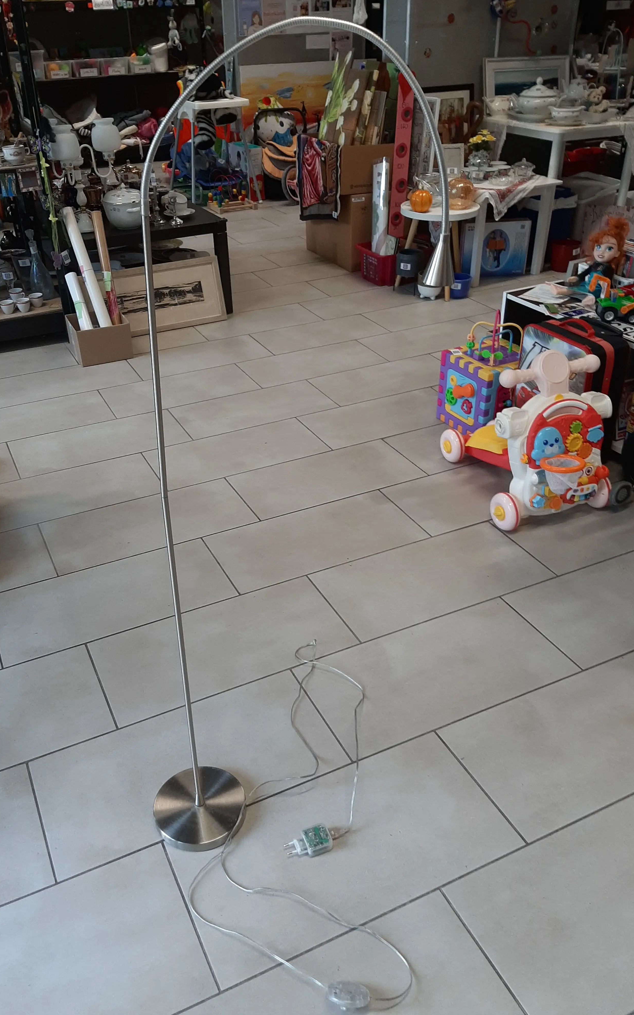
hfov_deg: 44.5
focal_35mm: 28
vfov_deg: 66.5
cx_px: 281
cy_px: 504
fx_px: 774
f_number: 1.7
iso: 80
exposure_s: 1/100
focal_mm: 3.93
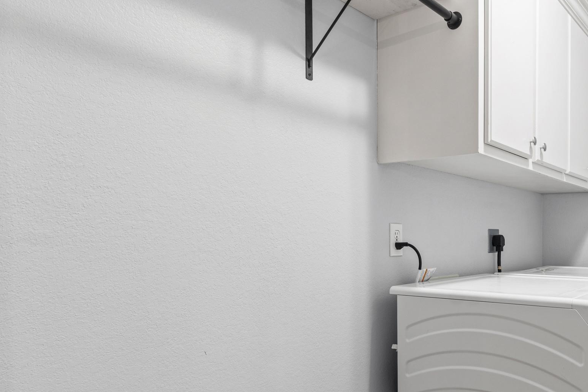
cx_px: 444
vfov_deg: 44.7
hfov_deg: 60.1
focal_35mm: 29
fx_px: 474
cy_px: 235
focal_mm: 12
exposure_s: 1
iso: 250
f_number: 9
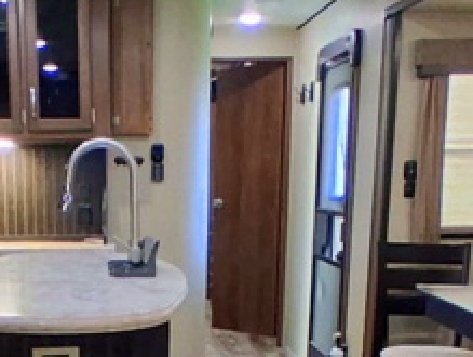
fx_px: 849
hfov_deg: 30.7
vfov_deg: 22.5
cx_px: 130
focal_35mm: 62
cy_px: 383
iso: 500
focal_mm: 1.4
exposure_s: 1/20
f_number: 2.2
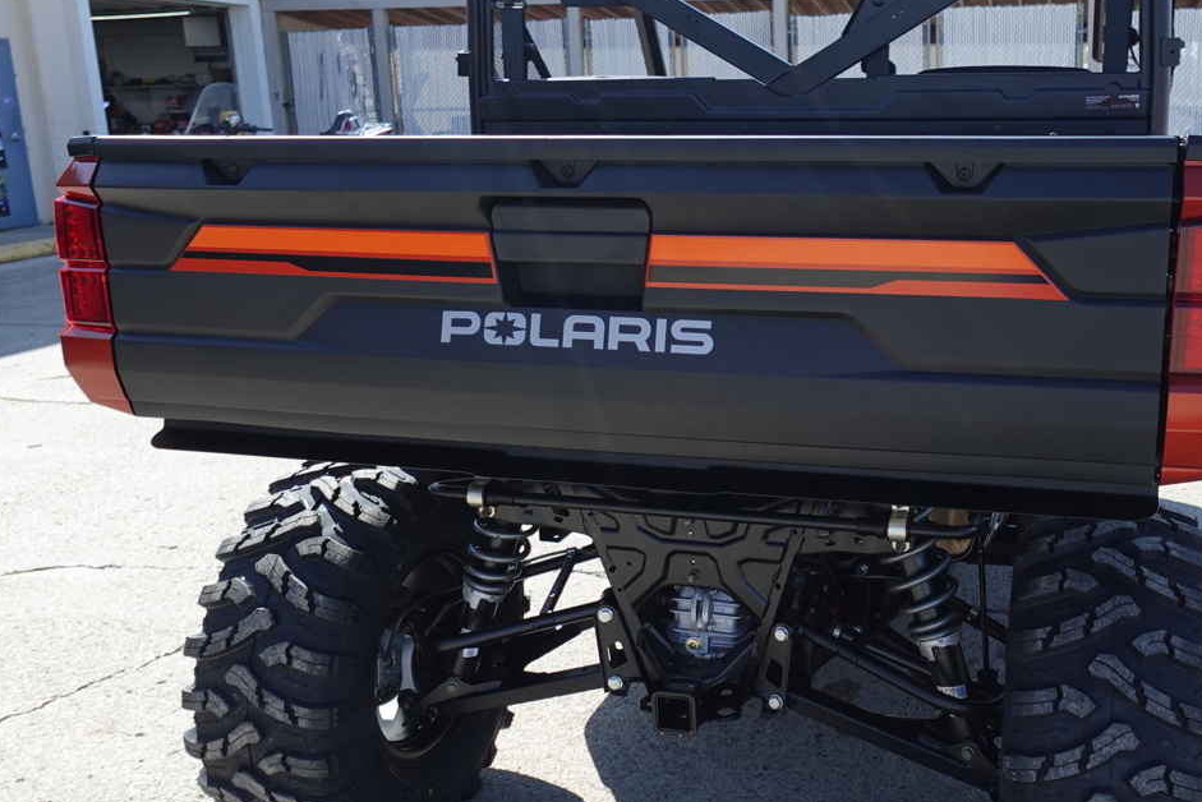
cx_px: 788
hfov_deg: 54.8
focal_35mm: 34
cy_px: 337
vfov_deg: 38.8
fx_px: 1136
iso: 125
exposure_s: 1/1600
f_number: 2
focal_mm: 7.6
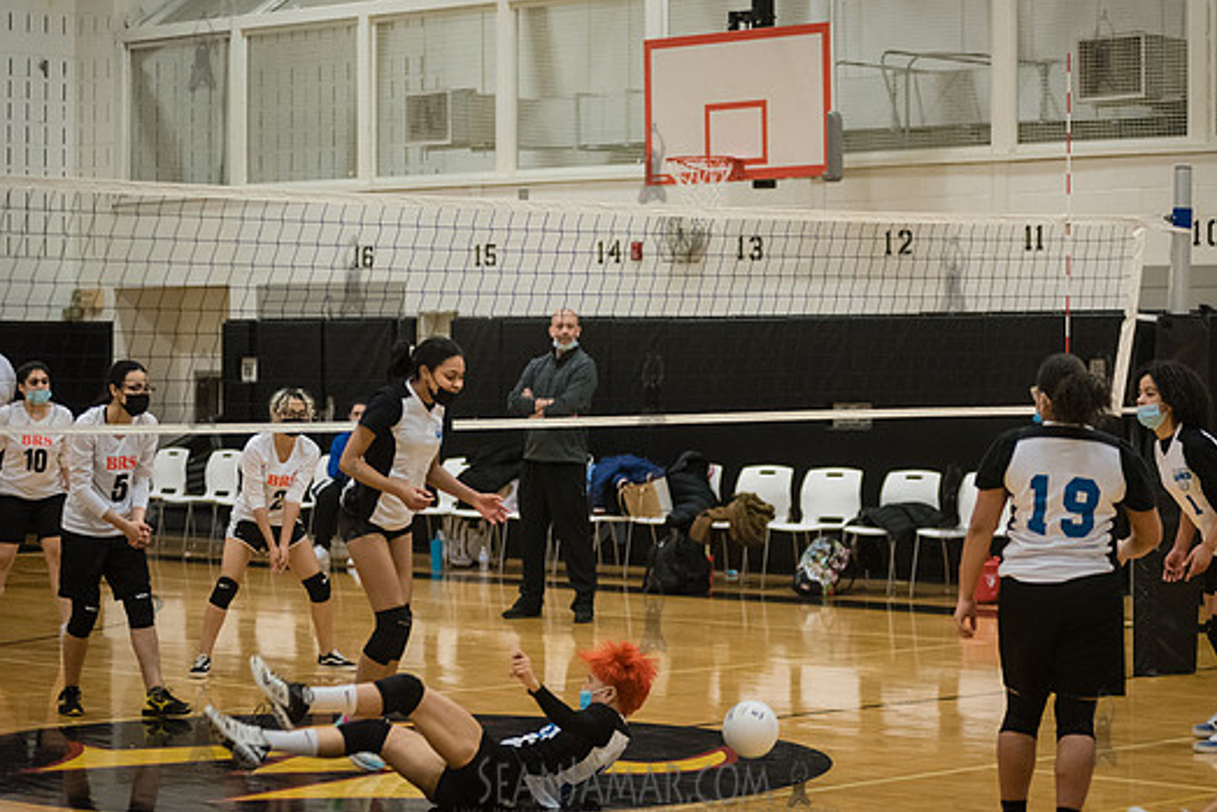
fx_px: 3449
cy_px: 387
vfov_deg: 13.4
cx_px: 652
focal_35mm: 102
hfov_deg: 20.0
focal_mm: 92
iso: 5000
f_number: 3.2
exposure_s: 1/400
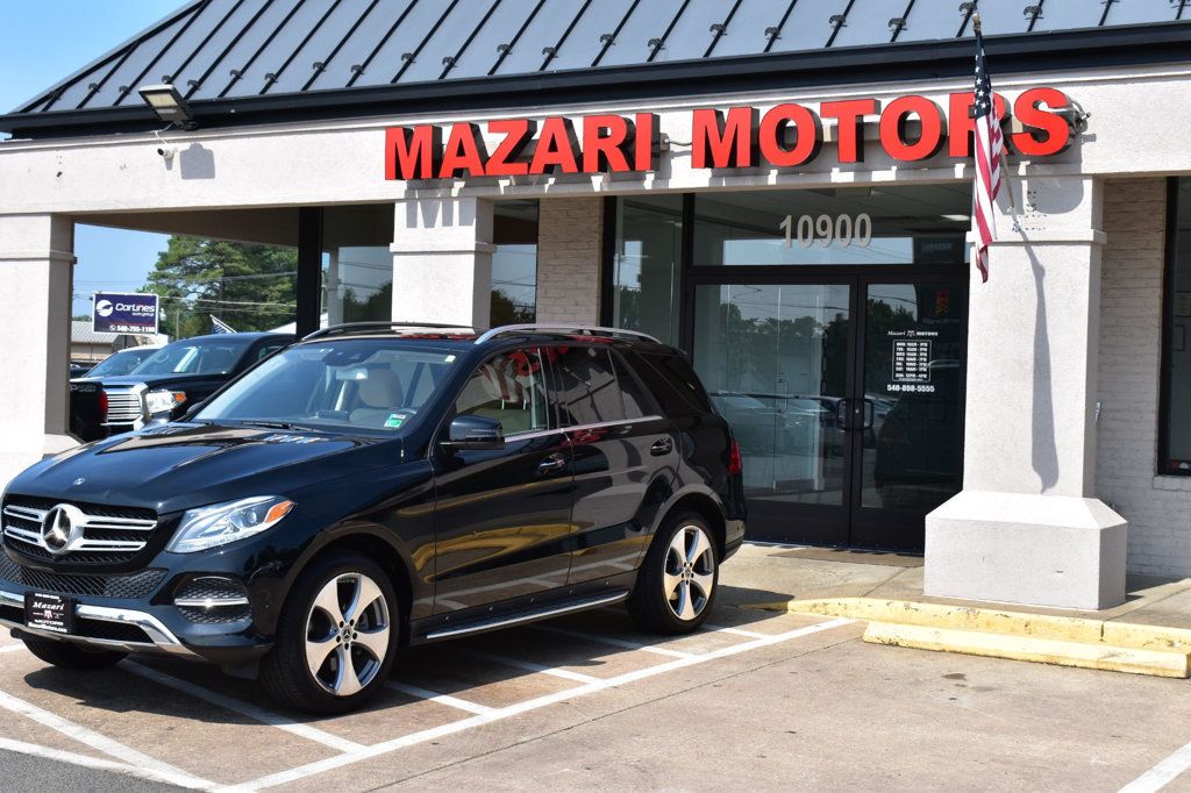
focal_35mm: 52
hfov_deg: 37.9
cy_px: 396
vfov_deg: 25.7
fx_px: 1736
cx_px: 596
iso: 400
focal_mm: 35
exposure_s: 1/500
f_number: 11
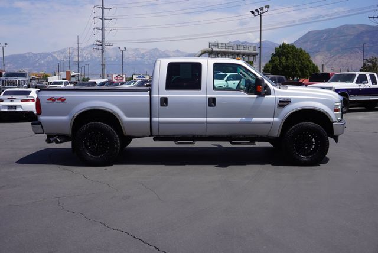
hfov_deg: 53.1
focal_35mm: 36
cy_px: 126
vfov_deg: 36.9
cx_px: 189
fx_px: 378
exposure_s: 1/200
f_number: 11
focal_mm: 24
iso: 100
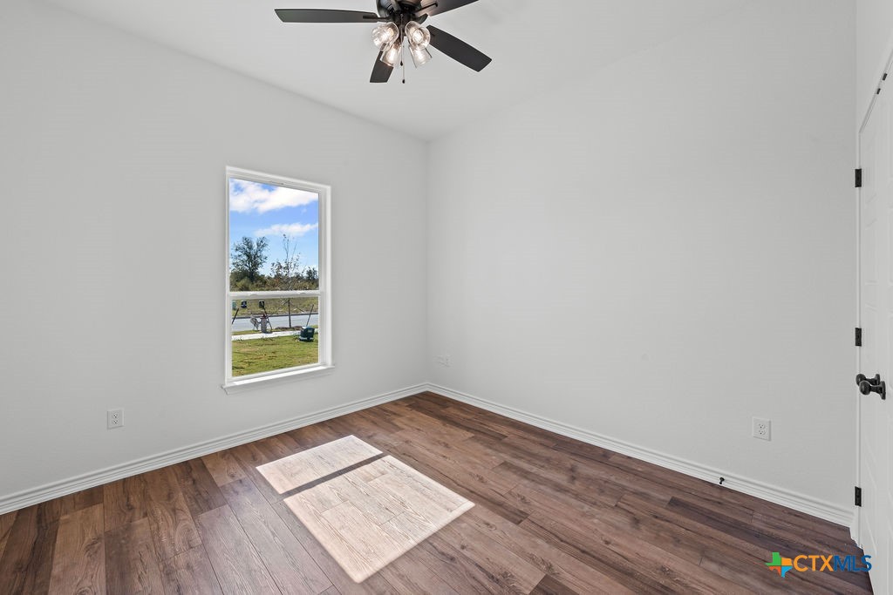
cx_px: 446
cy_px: 298
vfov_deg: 81.2
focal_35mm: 14
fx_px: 347
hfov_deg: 104.2
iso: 640
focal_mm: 14
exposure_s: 1/15
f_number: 11
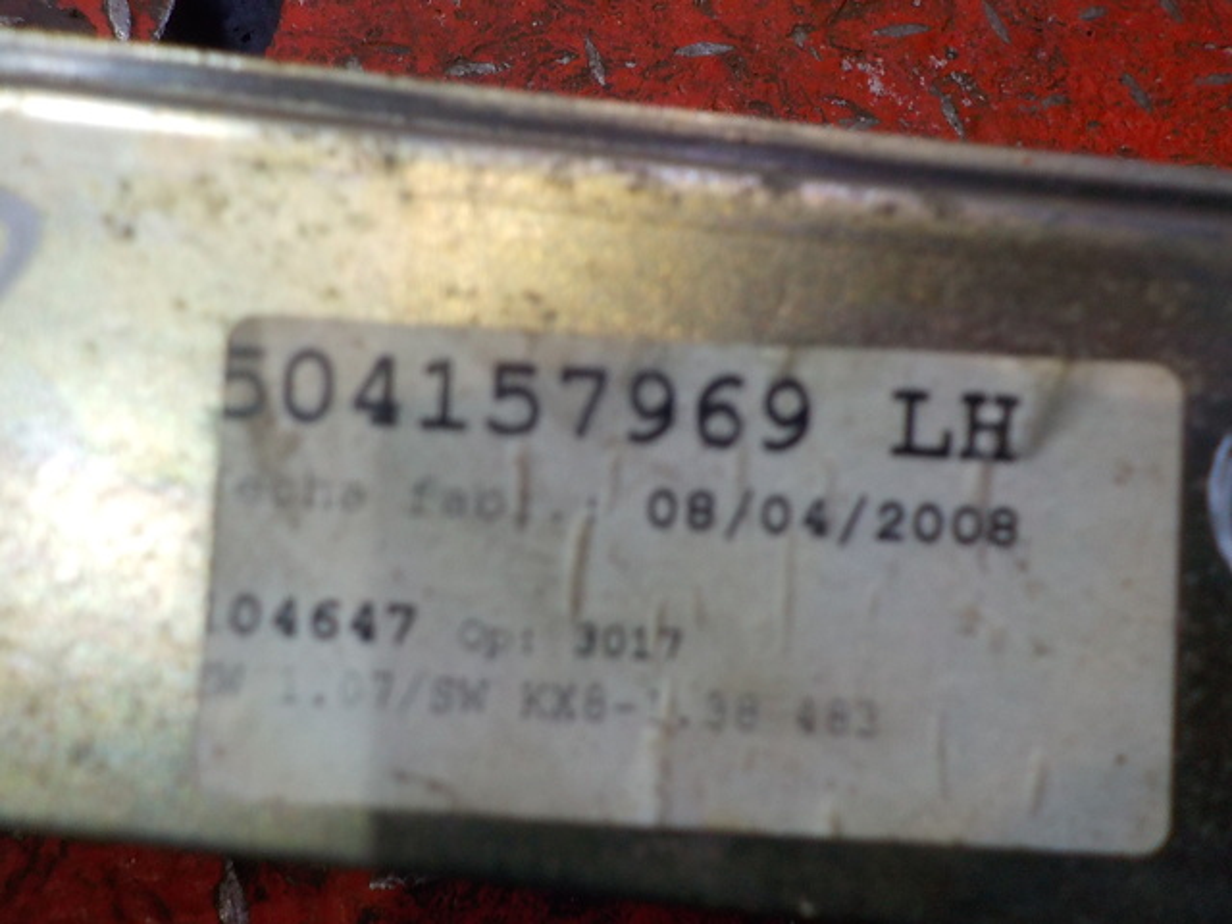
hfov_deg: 60.0
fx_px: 1068
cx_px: 616
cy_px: 462
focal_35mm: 30
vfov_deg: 46.8
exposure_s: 1/30
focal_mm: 4.1
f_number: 3.3
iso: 200
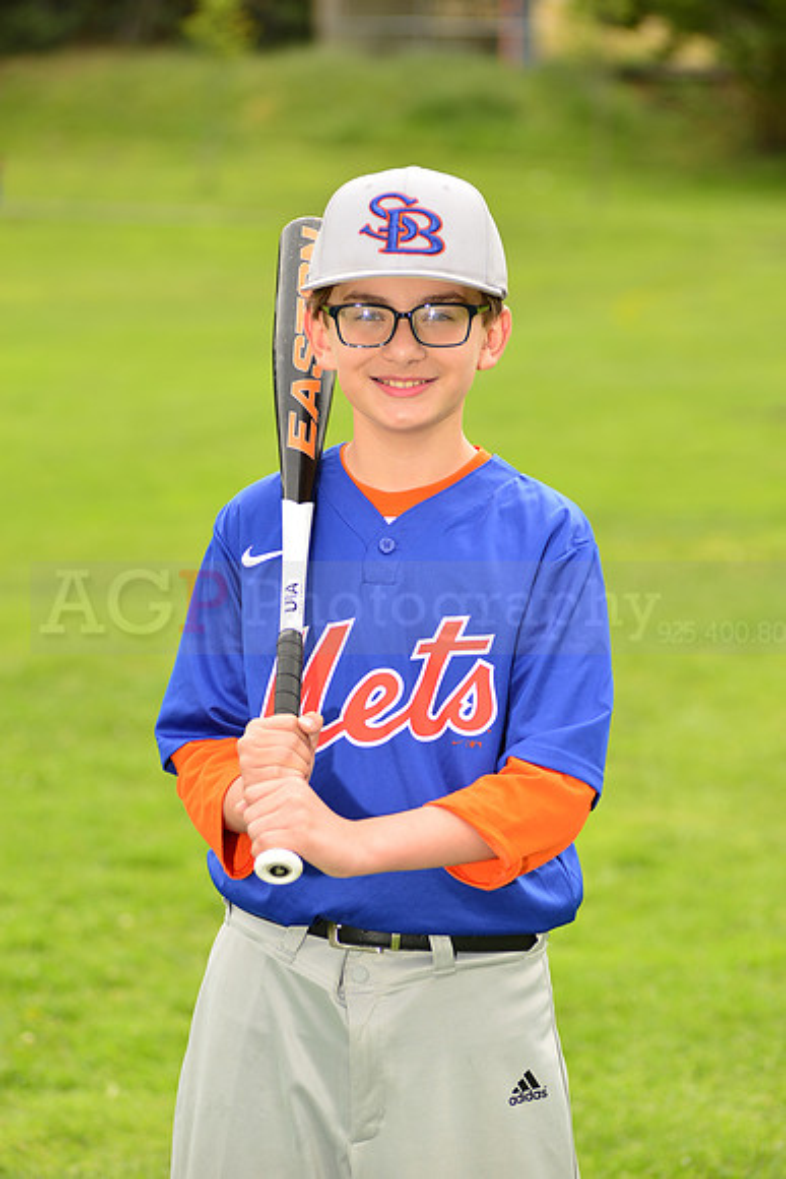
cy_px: 590
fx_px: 4091
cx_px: 393
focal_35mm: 125
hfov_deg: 11.0
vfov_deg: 16.4
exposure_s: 1/250
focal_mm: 125
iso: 100
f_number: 5
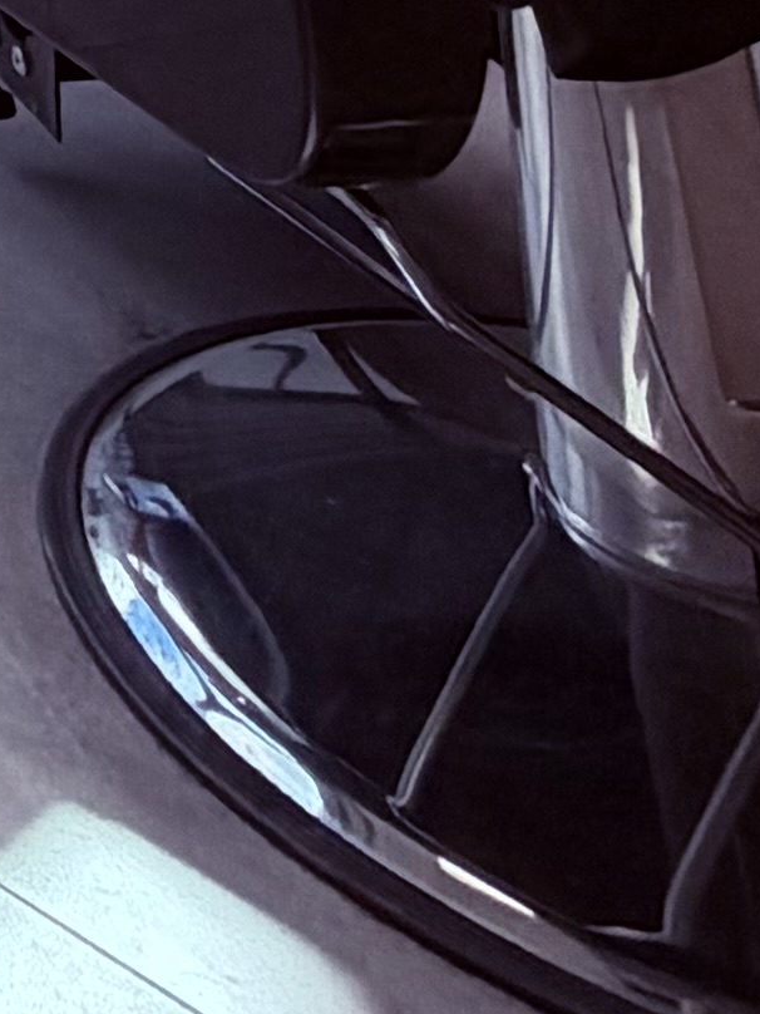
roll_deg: +1.1
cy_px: -2007
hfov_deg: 10.8
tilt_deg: +13.2
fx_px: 2898
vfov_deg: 11.5
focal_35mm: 99
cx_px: -1445
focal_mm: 2.22
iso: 50
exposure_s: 1/388
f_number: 2.2
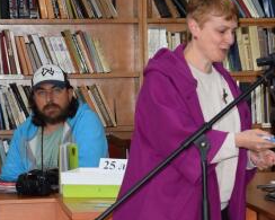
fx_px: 1308
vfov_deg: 9.6
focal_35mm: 161
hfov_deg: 11.9
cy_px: 144
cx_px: 241
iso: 800
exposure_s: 1/80
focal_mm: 31
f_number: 4.5
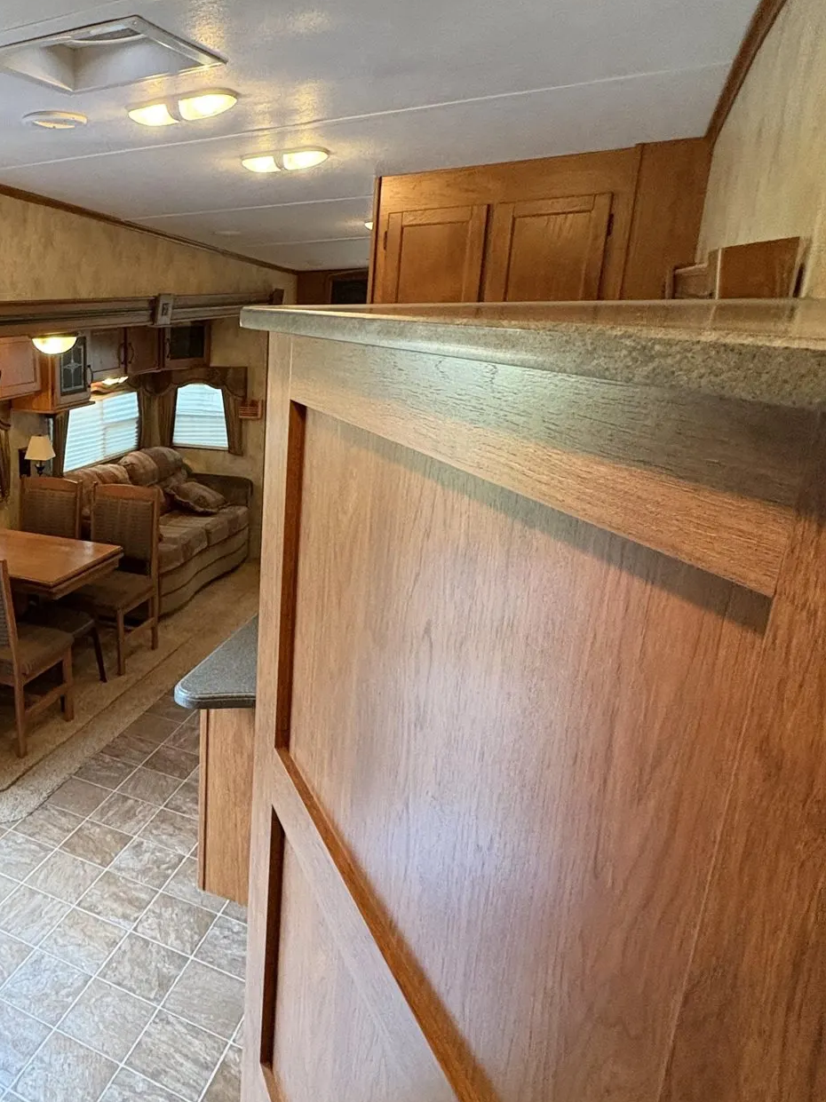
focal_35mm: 26
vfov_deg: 67.3
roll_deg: +2.2
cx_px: 60
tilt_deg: -16.4
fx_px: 828
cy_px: 545
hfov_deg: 46.9
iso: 500
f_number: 2.2
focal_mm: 2.22
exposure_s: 1/60
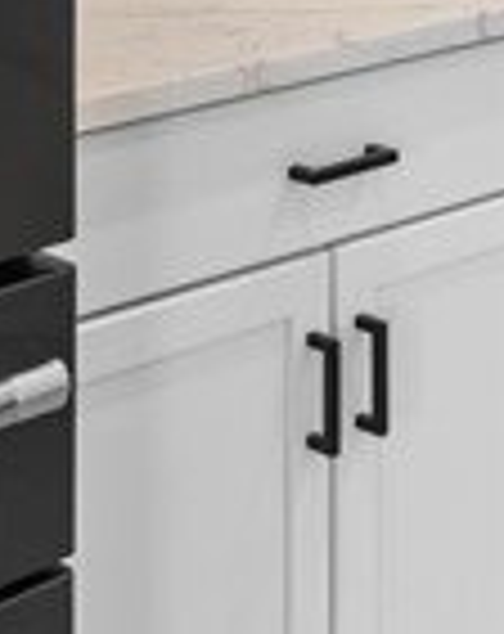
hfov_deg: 13.0
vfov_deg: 14.9
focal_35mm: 116
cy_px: -425
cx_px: 518
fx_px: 2172
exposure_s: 1/1.67
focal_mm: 16
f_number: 9
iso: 200
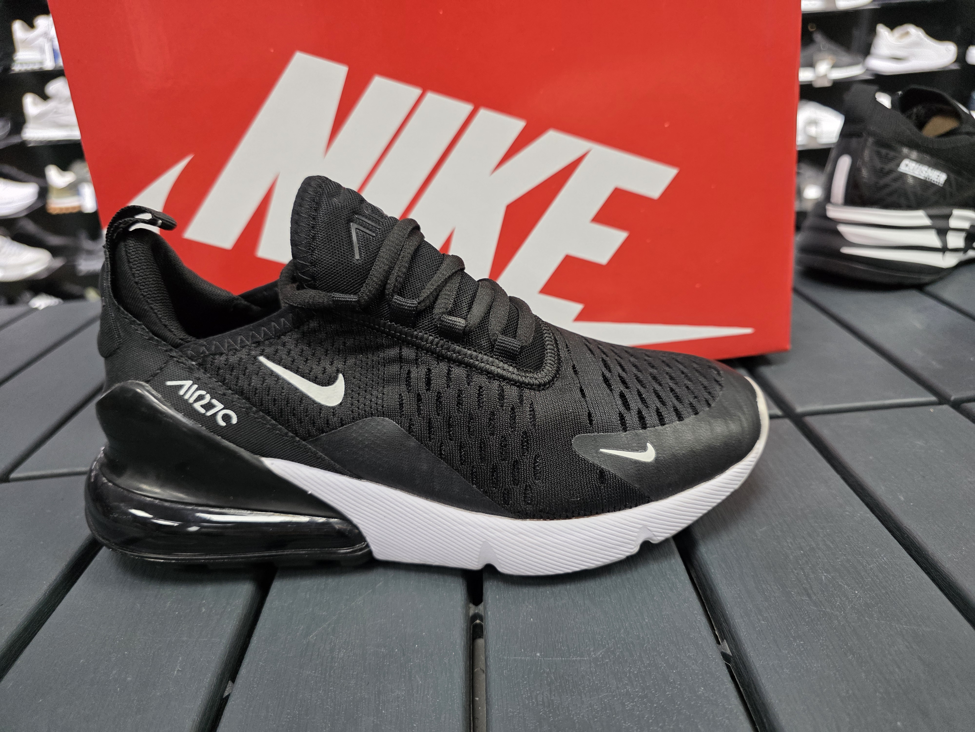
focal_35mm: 23
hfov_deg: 73.9
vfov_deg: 58.9
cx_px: 488
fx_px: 648
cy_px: 366
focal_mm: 6.3
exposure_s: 1/100
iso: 250
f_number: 1.7
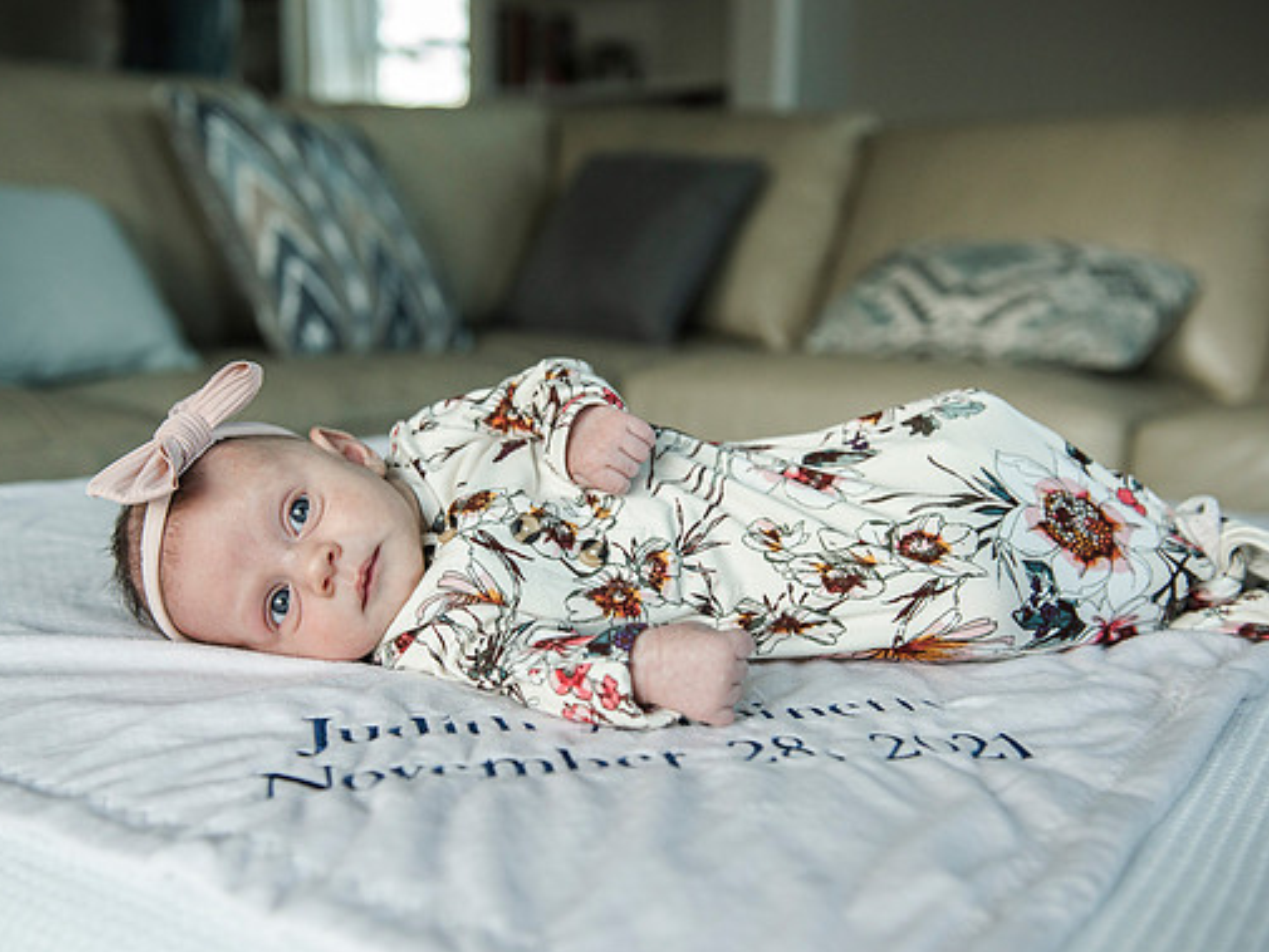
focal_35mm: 42
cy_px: 484
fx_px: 1540
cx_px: 631
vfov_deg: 34.4
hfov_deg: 44.8
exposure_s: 1/400
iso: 2000
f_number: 3.5
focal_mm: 38
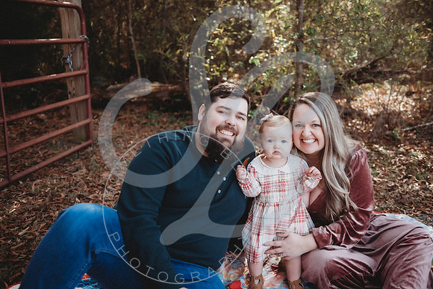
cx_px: 216
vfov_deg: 35.1
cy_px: 144
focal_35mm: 38
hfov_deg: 50.7
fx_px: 457
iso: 100
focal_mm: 38
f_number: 2.8
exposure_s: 1/250
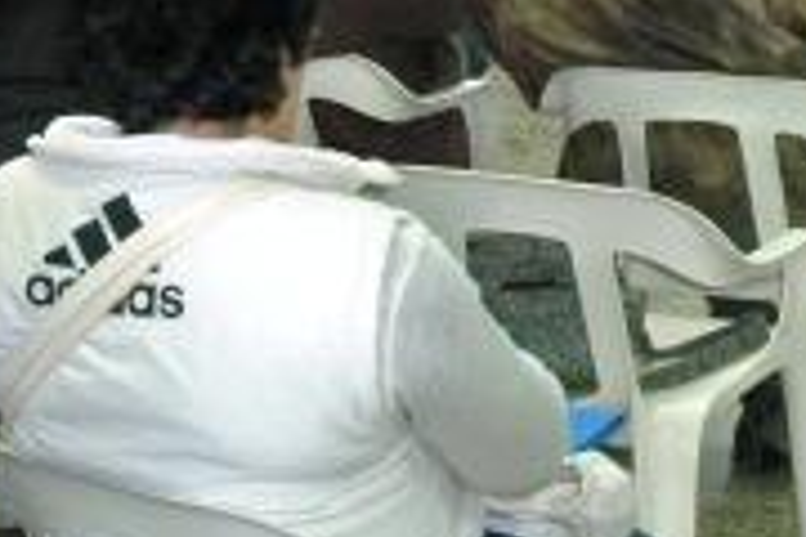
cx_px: 443
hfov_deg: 13.4
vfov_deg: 8.9
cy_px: -116
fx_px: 3425
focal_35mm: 153
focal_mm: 10.5
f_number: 4
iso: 200
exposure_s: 1/30
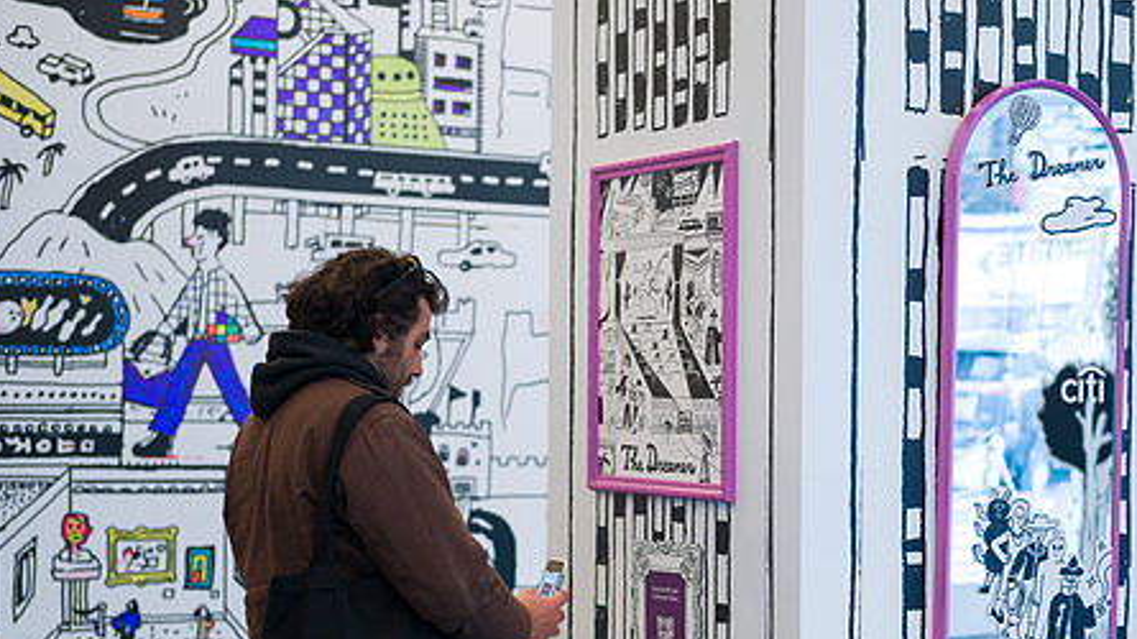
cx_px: 682
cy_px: 468
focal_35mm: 75
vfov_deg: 16.0
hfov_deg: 28.2
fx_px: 2260
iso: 1600
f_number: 3.5
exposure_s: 1/200
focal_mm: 55
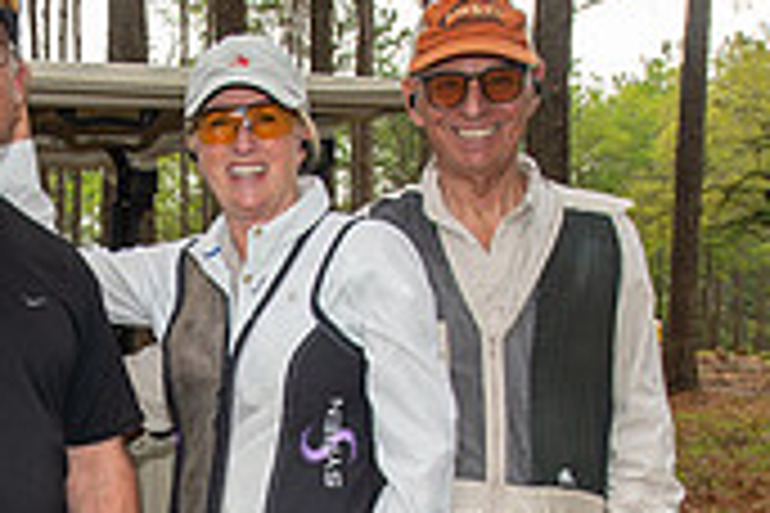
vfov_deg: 18.8
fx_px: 1454
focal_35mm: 68
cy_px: 639
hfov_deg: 28.2
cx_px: 36
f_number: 5
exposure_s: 1/125
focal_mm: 20
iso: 125
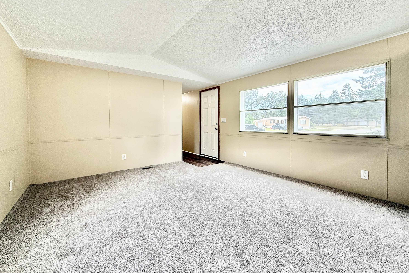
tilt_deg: -1.0
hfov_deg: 100.4
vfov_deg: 77.2
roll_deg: -0.4
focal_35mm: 15
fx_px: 170
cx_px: 202
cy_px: 126
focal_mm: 2.22
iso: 80
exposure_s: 1/99
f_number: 2.2
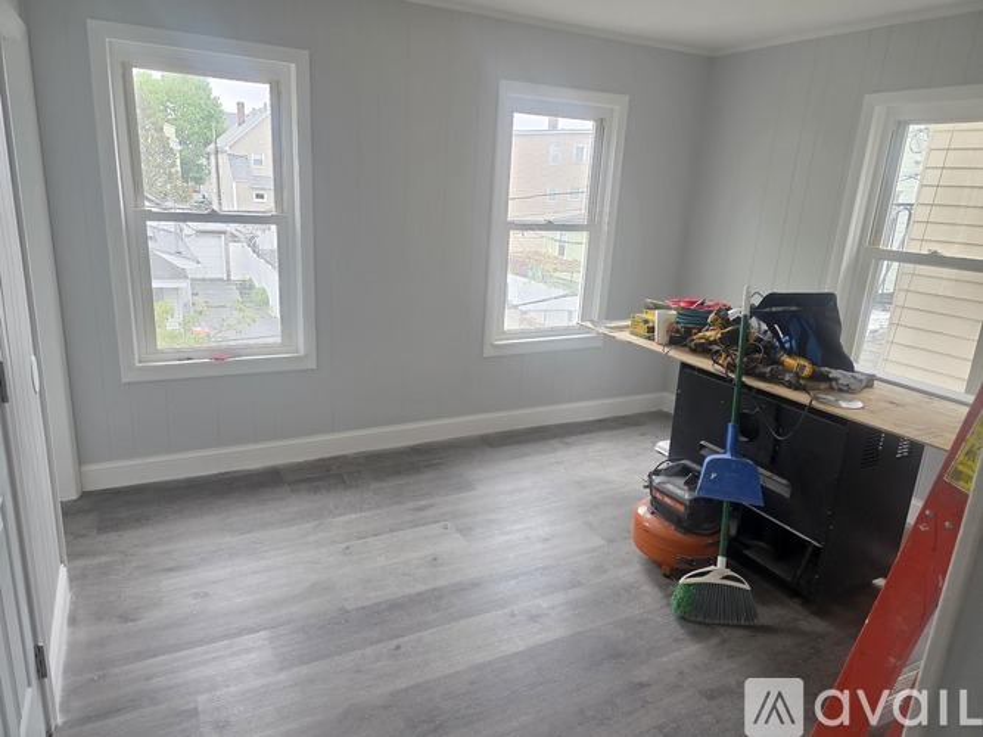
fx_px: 653
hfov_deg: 73.9
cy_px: 368
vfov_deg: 58.9
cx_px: 492
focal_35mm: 23
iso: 400
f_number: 1.7
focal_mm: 6.3
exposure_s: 1/120
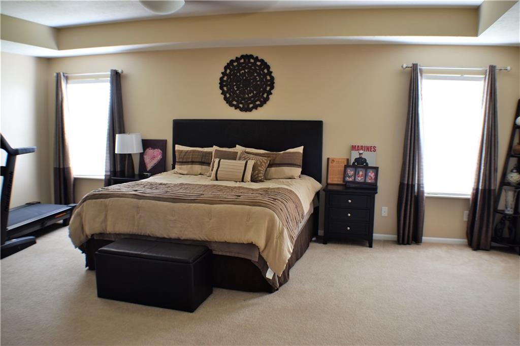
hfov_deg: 49.6
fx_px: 563
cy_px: 173
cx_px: 260
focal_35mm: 39
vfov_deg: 34.2
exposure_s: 1/6
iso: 100
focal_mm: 26
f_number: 4
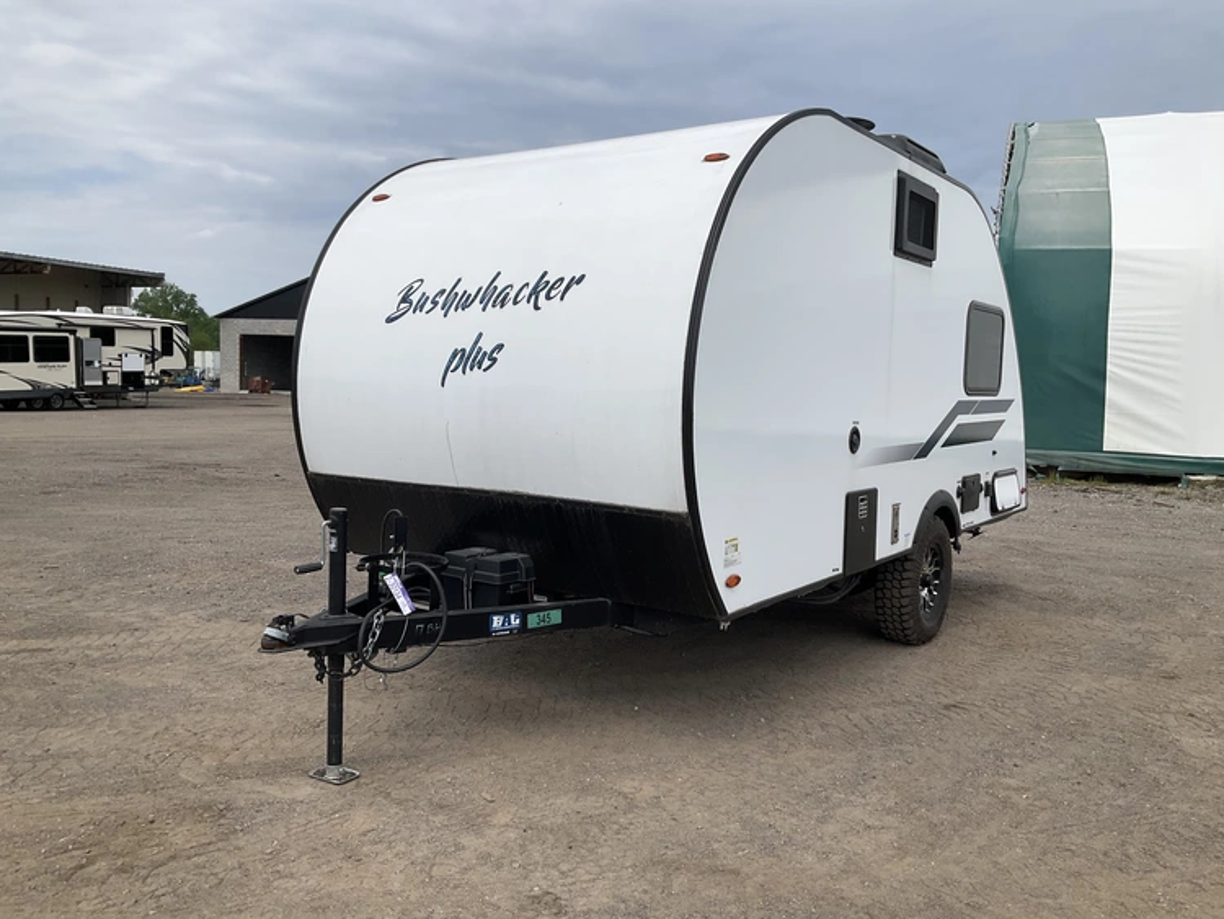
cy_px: 460
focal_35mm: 29
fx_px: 1026
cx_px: 612
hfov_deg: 61.6
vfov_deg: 48.3
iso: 25
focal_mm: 3
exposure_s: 1/3125
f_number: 1.8
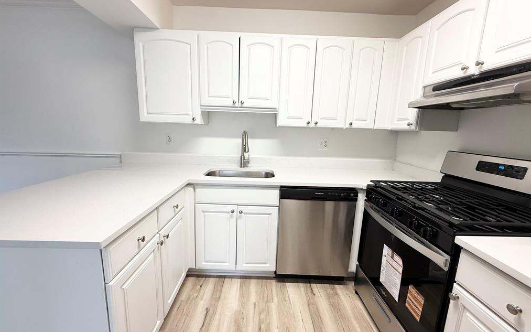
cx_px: 265
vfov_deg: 74.8
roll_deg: -1.7
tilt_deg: -9.5
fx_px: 217
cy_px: 166
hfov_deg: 101.5
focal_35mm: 15
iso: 160
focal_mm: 2.22
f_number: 2.2
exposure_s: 1/120
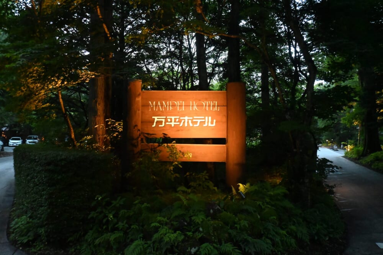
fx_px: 327
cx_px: 192
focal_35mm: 31
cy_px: 128
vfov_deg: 42.7
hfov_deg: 60.7
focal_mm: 20.5
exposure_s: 1/60
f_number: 3.8
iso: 10000
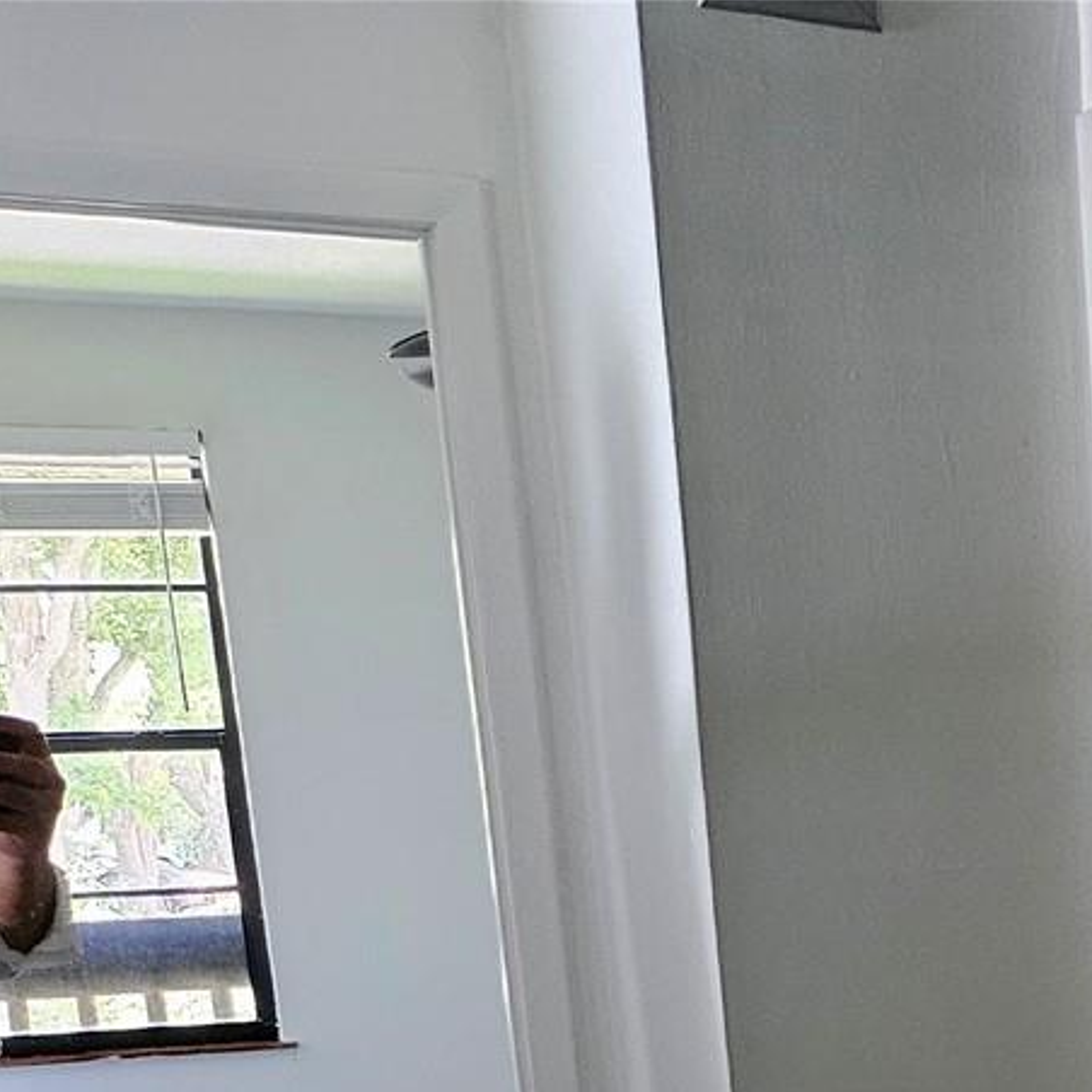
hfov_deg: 20.0
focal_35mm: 72
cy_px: 1447
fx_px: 2570
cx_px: 1732
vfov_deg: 21.5
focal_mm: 5.4
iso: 800
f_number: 1.8
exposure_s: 1/120
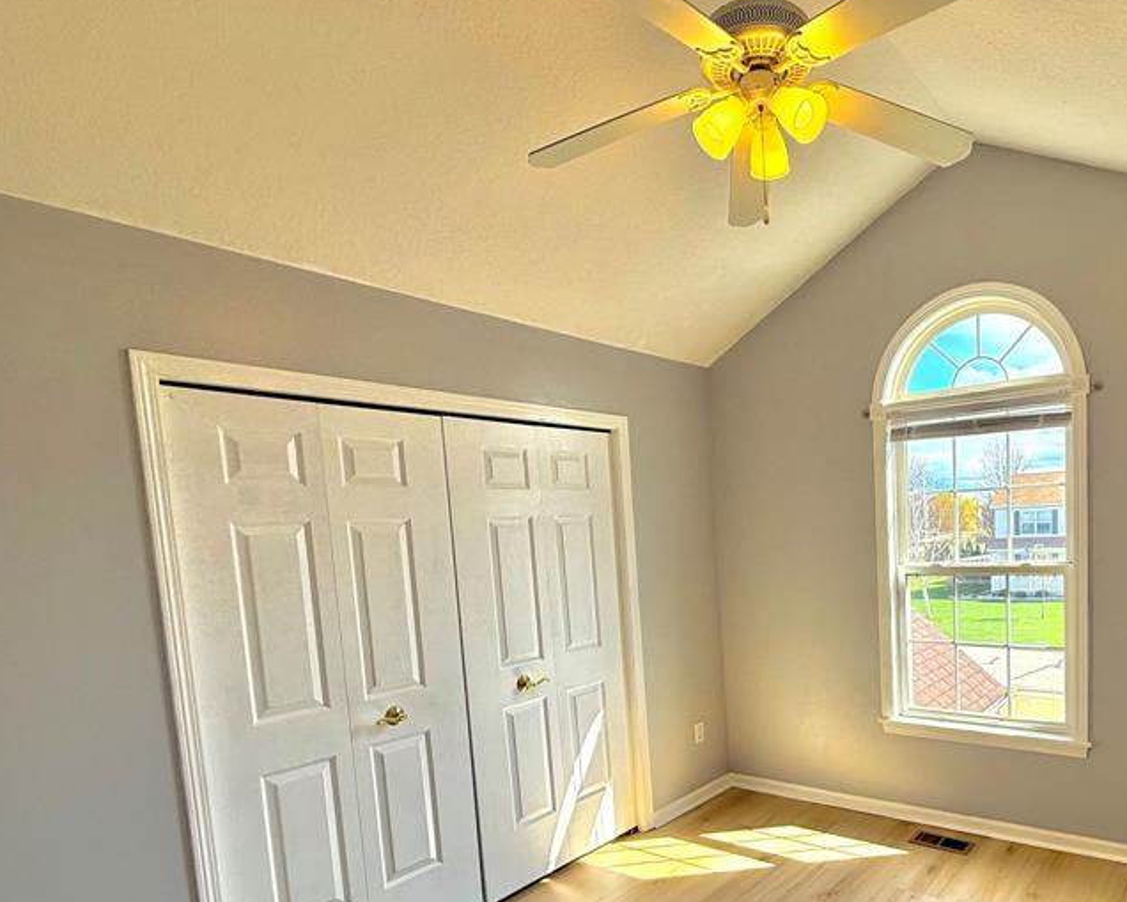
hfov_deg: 72.0
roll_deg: +2.7
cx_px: 783
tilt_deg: -4.9
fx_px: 734
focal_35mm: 22
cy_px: 597
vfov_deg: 61.7
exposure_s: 1/458
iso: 64
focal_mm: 2.22
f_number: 2.2
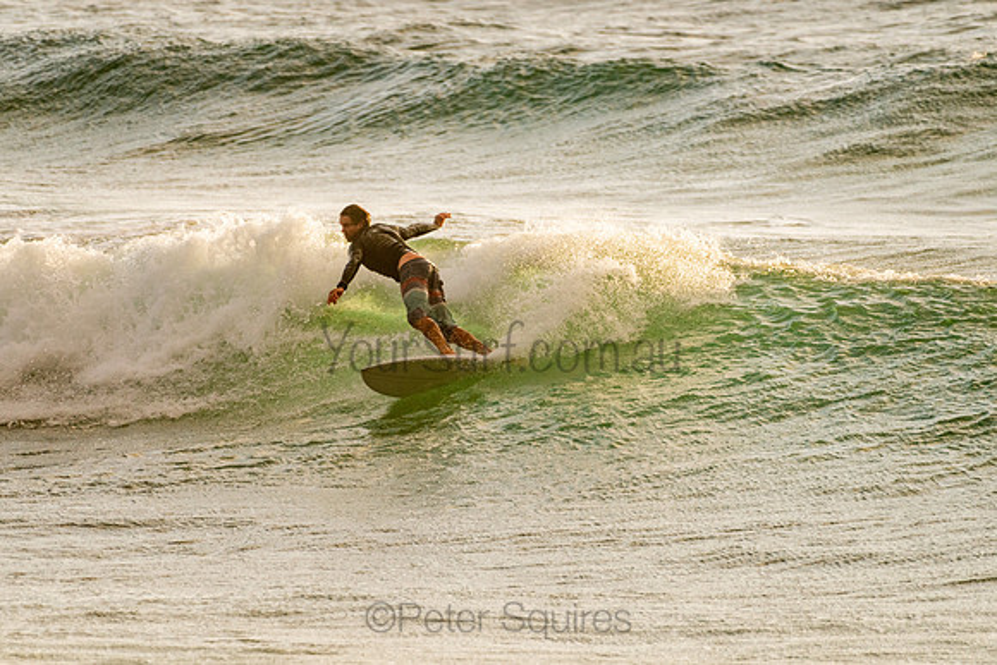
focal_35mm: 613
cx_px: 452
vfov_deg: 2.2
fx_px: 16979
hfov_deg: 3.4
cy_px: 317
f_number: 5.6
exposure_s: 1/500
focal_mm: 500
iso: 360
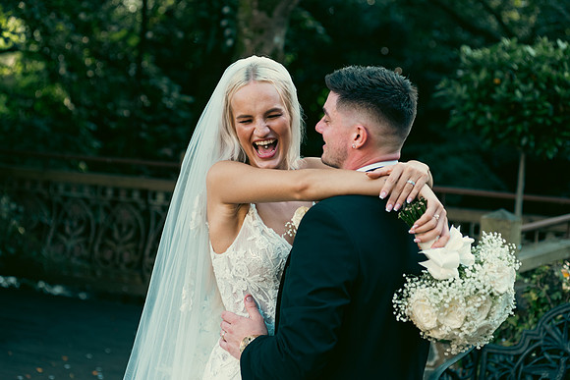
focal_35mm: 80
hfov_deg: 25.4
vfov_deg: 17.1
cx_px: 285
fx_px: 1267
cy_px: 190
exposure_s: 1/200
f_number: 3.5
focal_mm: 80
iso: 200
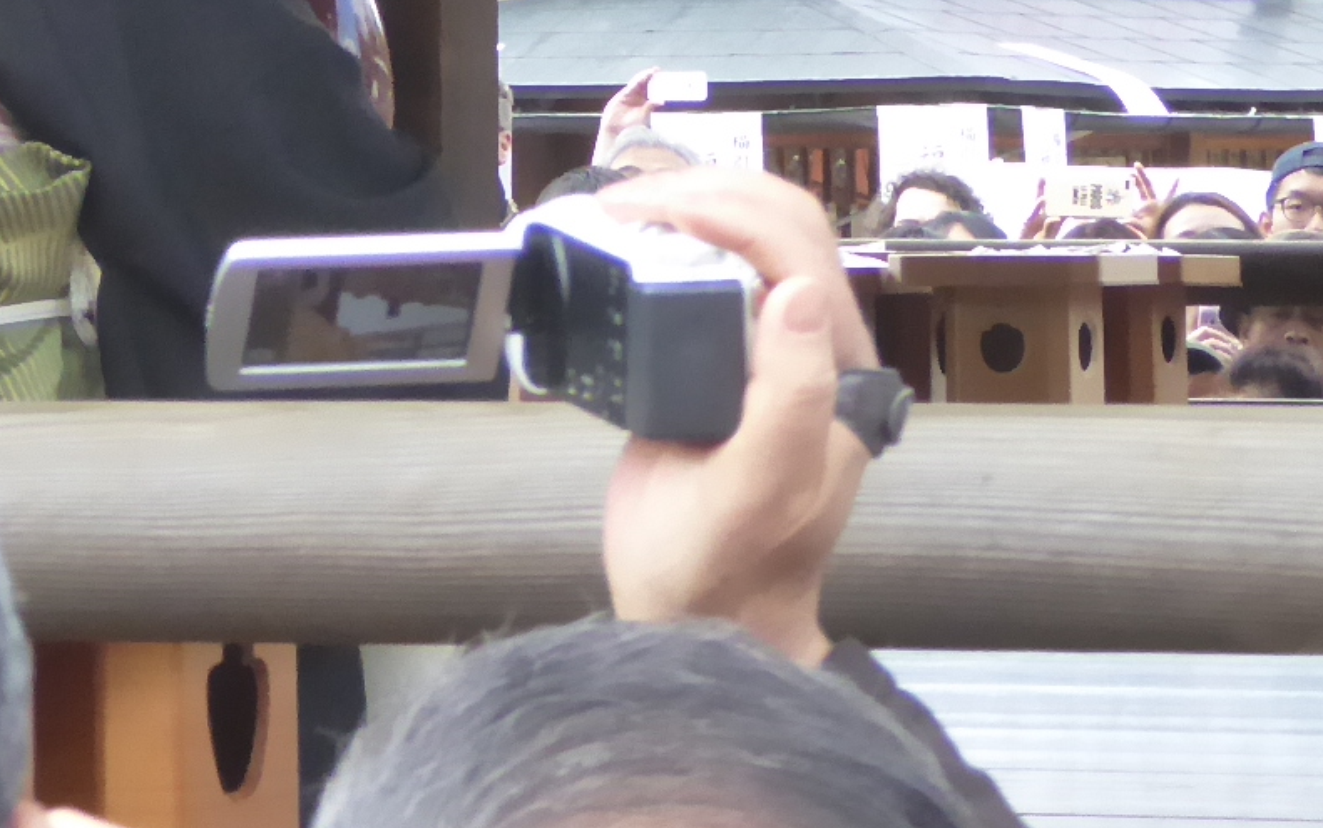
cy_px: -771
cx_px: -67
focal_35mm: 336
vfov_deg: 3.9
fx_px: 12119
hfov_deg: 6.2
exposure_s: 1/125
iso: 640
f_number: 4.9
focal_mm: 16.1
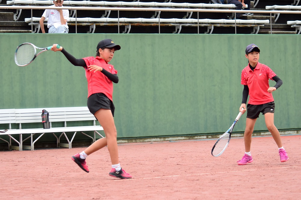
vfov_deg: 11.7
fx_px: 978
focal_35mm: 117
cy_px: 100
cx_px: 150
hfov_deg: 17.5
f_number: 4.5
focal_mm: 78
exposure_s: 1/1250
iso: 500
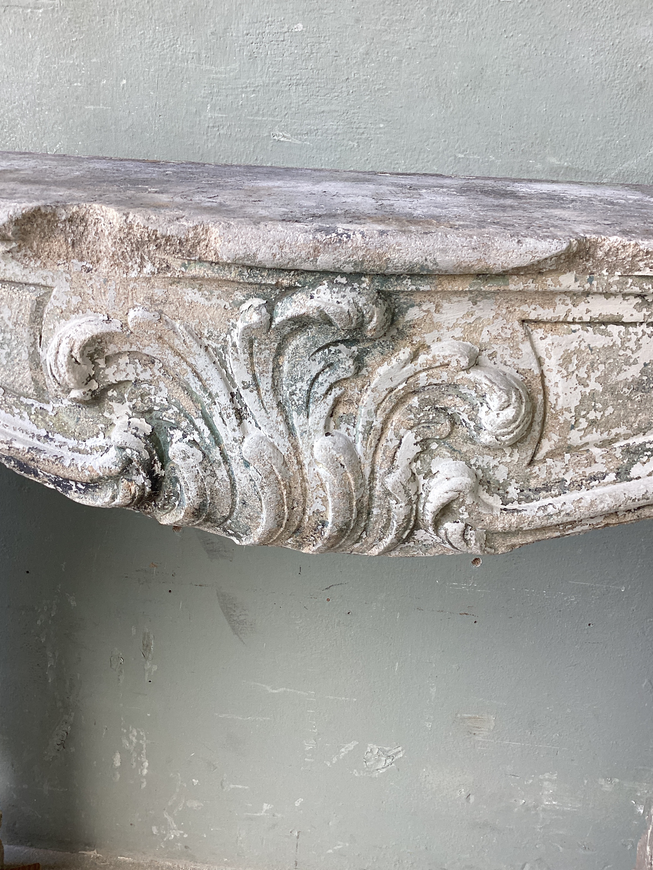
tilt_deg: -22.2
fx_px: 805
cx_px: 318
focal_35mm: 32
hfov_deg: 44.2
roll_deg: -2.5
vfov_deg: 56.8
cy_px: 430
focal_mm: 3.3
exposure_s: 1/120
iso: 40
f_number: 2.4
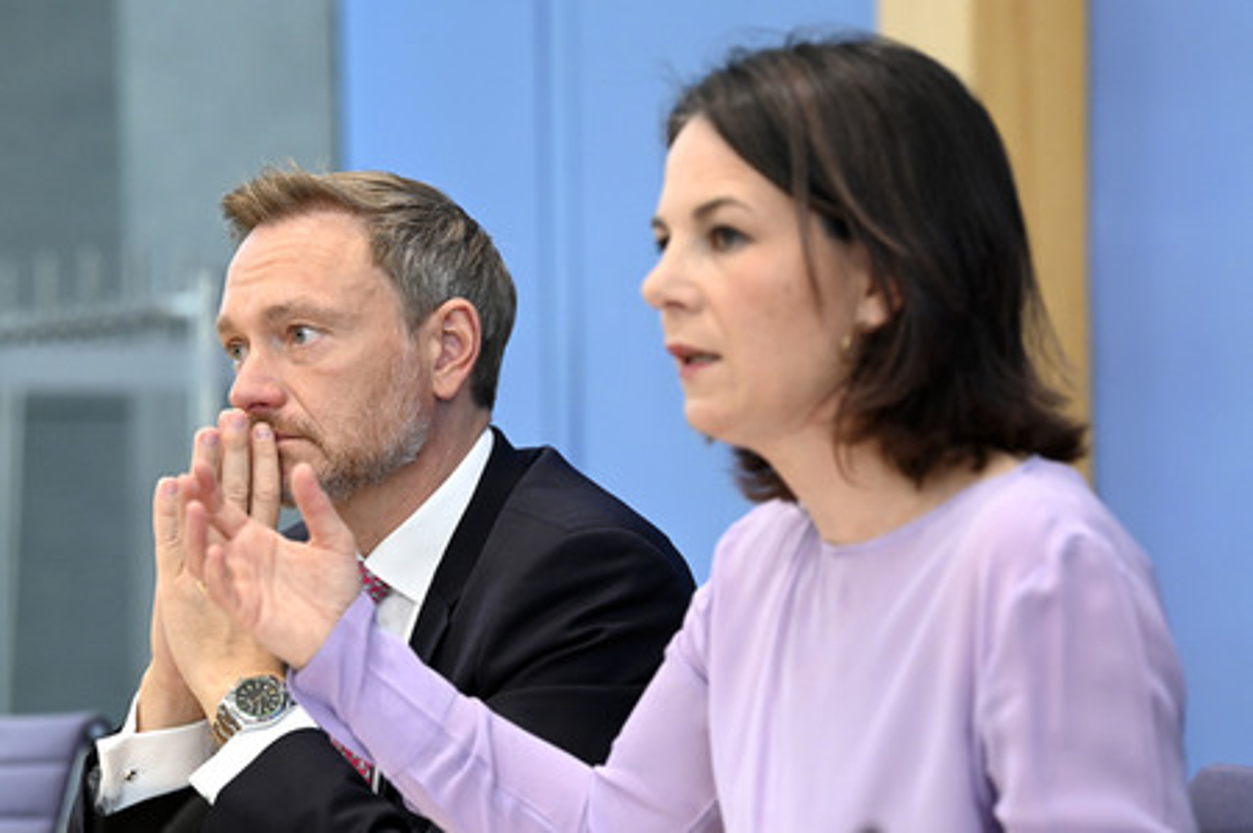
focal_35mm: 200
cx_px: 626
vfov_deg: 6.9
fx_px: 6956
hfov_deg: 10.3
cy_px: 416
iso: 5000
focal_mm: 200
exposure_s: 1/640
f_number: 6.3
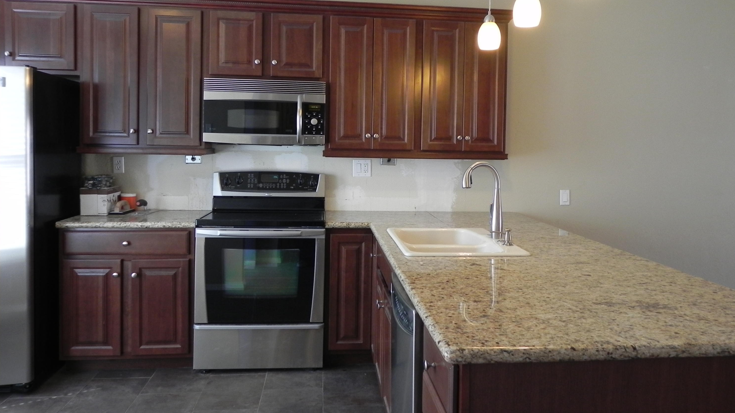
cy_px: 166
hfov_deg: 61.0
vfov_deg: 36.5
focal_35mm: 32
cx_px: 371
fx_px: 624
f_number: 2.8
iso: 205
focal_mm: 5.2
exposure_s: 1/30
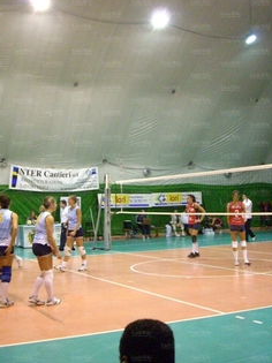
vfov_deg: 40.4
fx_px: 493
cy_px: 181
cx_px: 127
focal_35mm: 47
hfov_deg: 30.8
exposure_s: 1/37.2
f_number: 2.8
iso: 800
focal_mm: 6.2
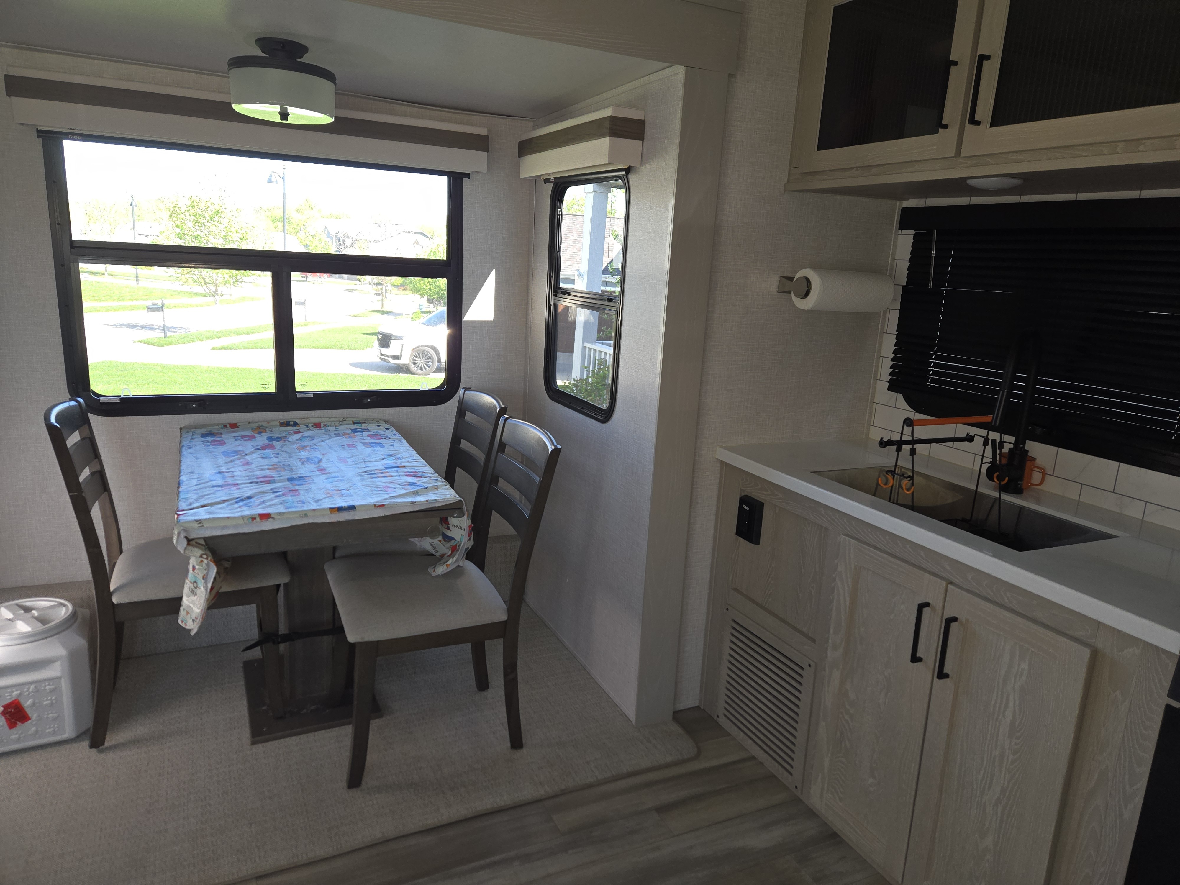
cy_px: 442
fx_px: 784
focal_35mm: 23
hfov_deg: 73.9
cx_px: 590
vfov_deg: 58.9
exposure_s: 1/60
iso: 50
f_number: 1.8
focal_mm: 5.4
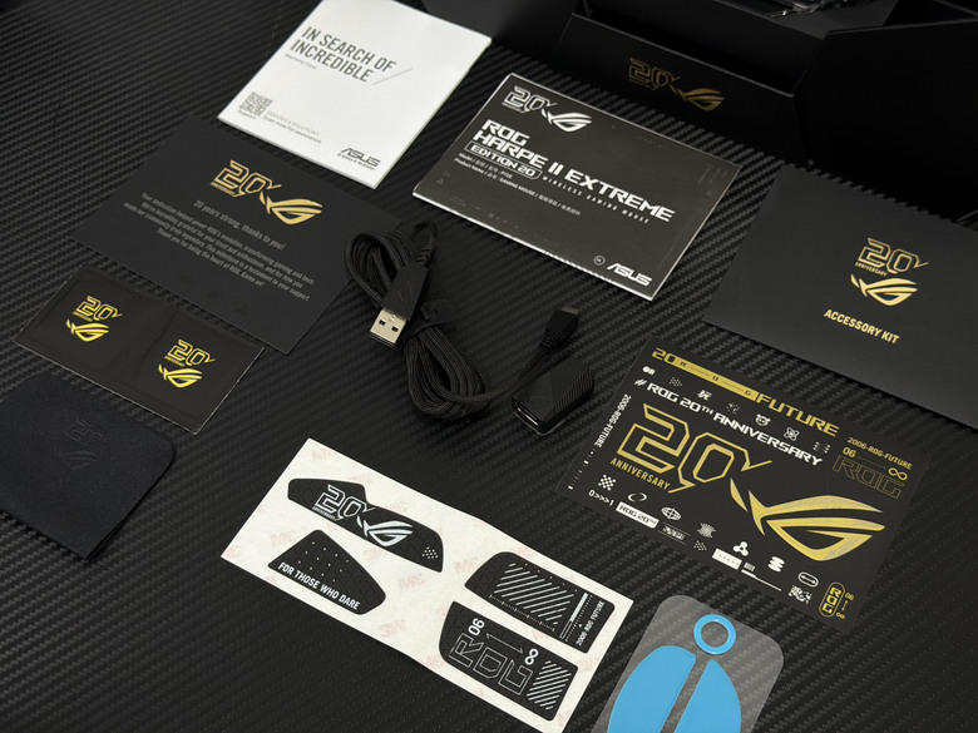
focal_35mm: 48
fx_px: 1356
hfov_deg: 39.7
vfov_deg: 30.3
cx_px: 489
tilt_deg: -56.1
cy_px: 366
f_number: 1.78
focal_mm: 6.76
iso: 160
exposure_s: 1/60
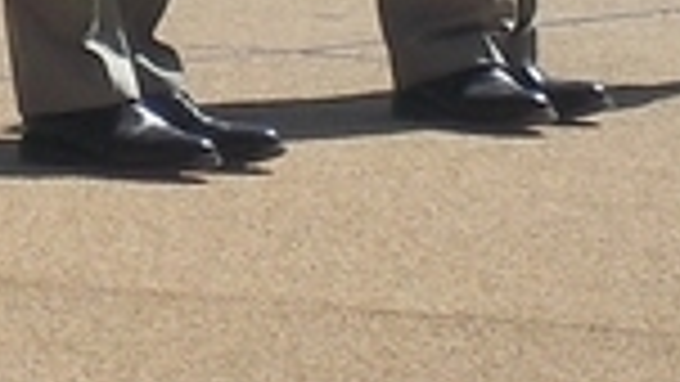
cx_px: -63
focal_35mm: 777
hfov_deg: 2.8
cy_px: -508
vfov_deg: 1.6
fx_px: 14012
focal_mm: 19.5
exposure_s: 1/500
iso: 80
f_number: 5.6
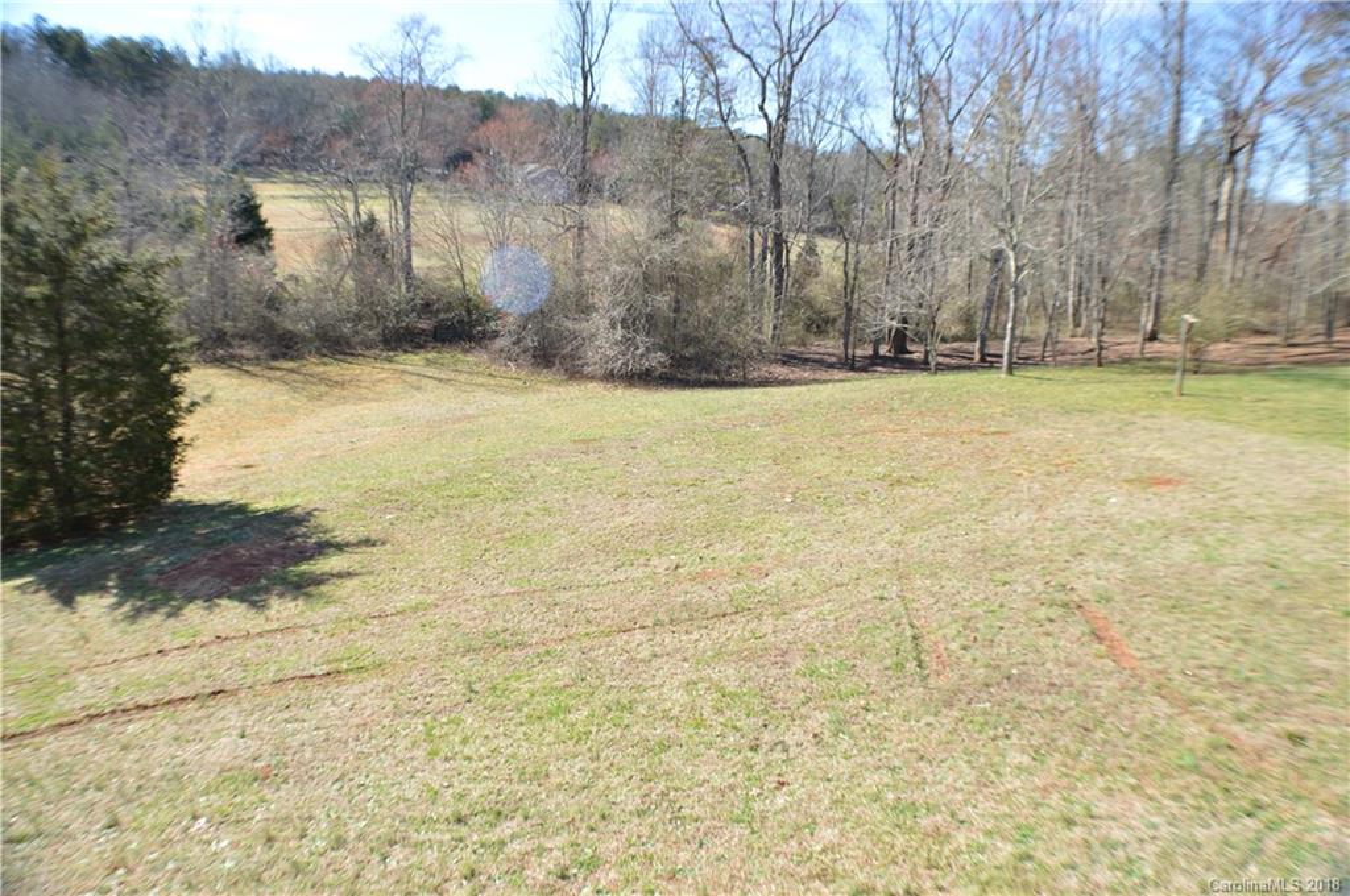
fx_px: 1124
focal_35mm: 30
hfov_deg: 62.0
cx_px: 675
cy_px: 448
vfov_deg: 43.5
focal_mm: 20
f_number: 5.6
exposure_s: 1/160
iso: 100
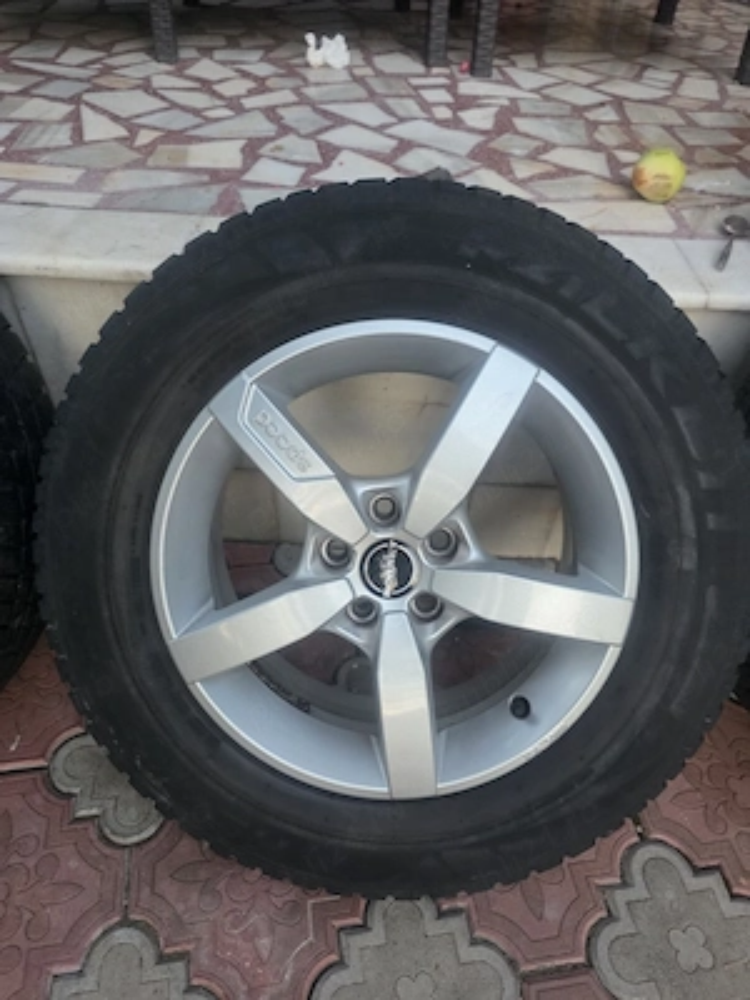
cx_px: 375
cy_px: 500
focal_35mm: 23
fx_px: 664
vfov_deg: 73.9
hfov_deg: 58.9
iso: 640
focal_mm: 6.3
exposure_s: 1/101
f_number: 1.7
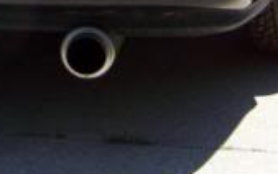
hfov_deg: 9.7
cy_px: -230
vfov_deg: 5.9
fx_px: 1638
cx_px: 109
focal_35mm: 216
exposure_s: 1/640
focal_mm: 6.75
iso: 72
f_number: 2.8
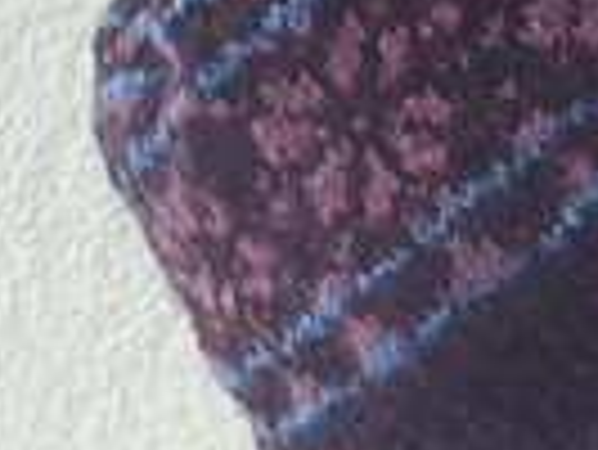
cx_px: 611
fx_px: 3078
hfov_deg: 11.0
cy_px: 531
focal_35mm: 178
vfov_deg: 8.3
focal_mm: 6.2
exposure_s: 1/136
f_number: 2.8
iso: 64
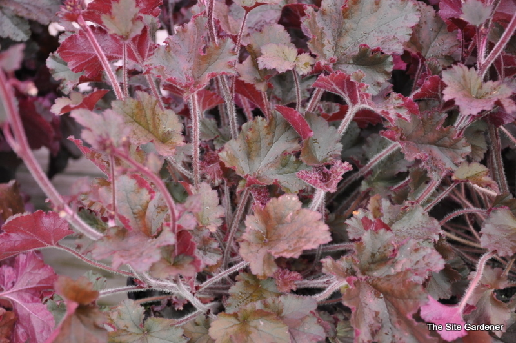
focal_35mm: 93
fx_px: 1332
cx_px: 258
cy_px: 172
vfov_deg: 14.7
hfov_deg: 21.9
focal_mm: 62
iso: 1100
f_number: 5.3
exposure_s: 1/30
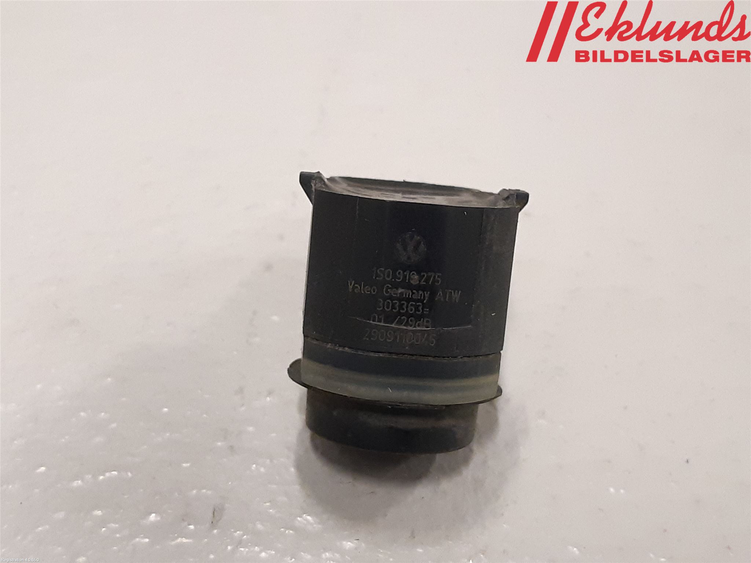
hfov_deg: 67.3
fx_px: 564
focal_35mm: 26
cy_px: 282
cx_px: 376
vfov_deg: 53.1
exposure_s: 1/50
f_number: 1.7
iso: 250
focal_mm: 3.93
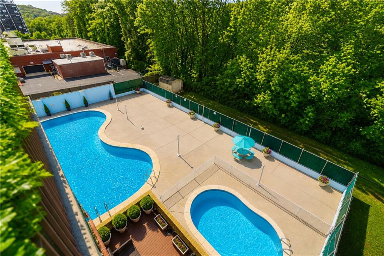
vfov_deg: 73.7
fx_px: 171
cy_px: 128
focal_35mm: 16
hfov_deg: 96.8
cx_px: 192
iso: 100
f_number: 5.6
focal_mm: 16
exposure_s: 1/100
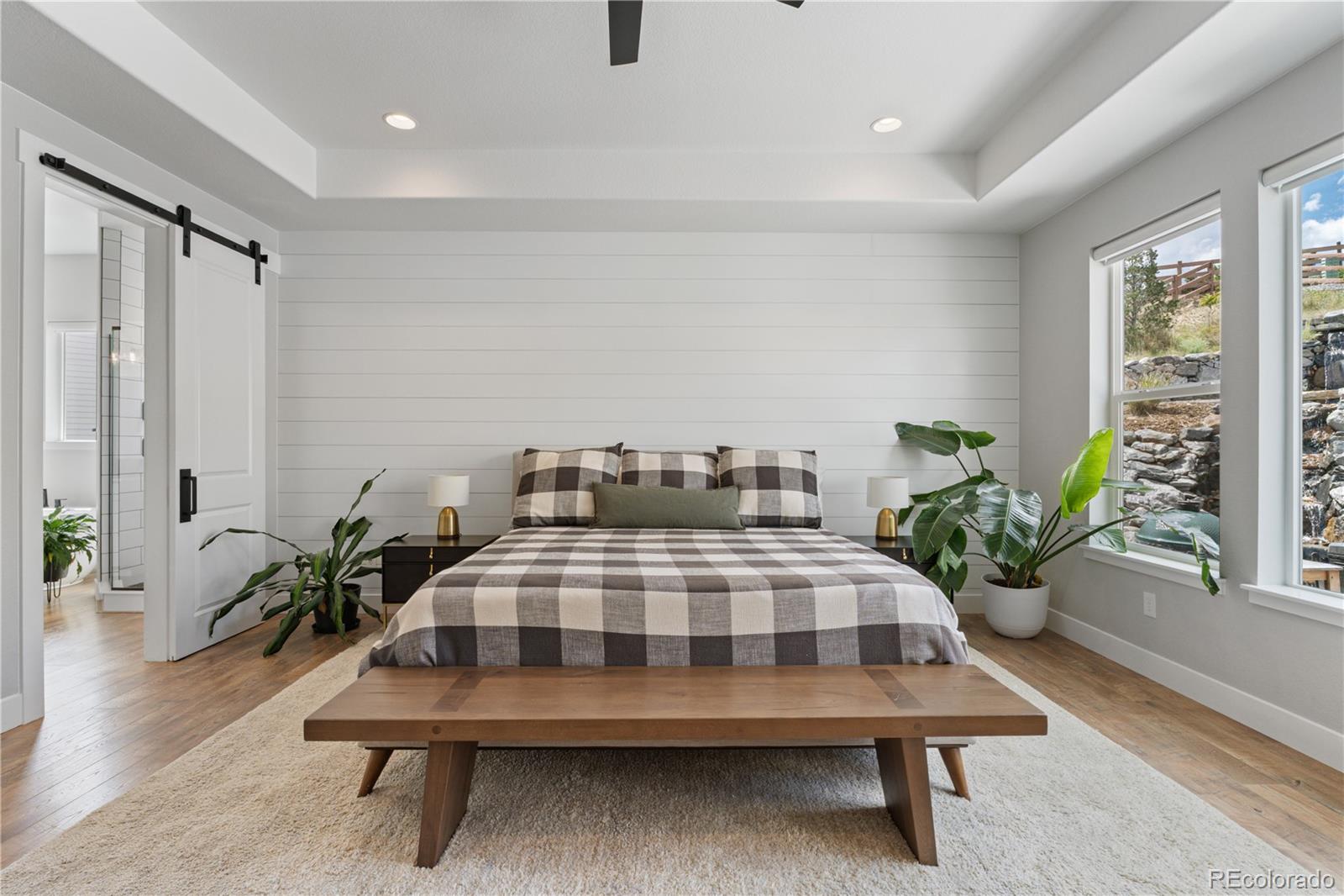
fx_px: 610
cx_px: 672
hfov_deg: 95.5
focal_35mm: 16
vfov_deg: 72.5
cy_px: 448
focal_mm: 10.9
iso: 250
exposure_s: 1/6
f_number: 8
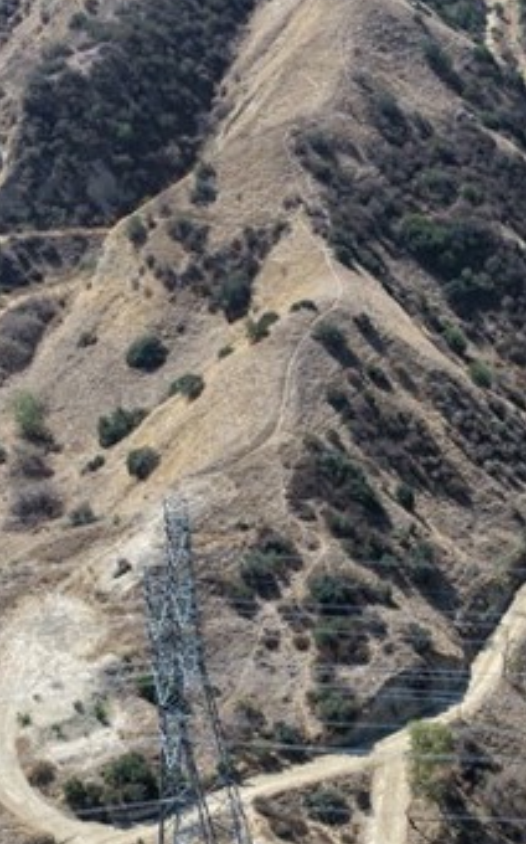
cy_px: 729
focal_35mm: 86
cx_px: 581
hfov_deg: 14.8
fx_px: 1976
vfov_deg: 23.6
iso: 100
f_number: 2.8
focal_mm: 14.45
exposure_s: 1/800
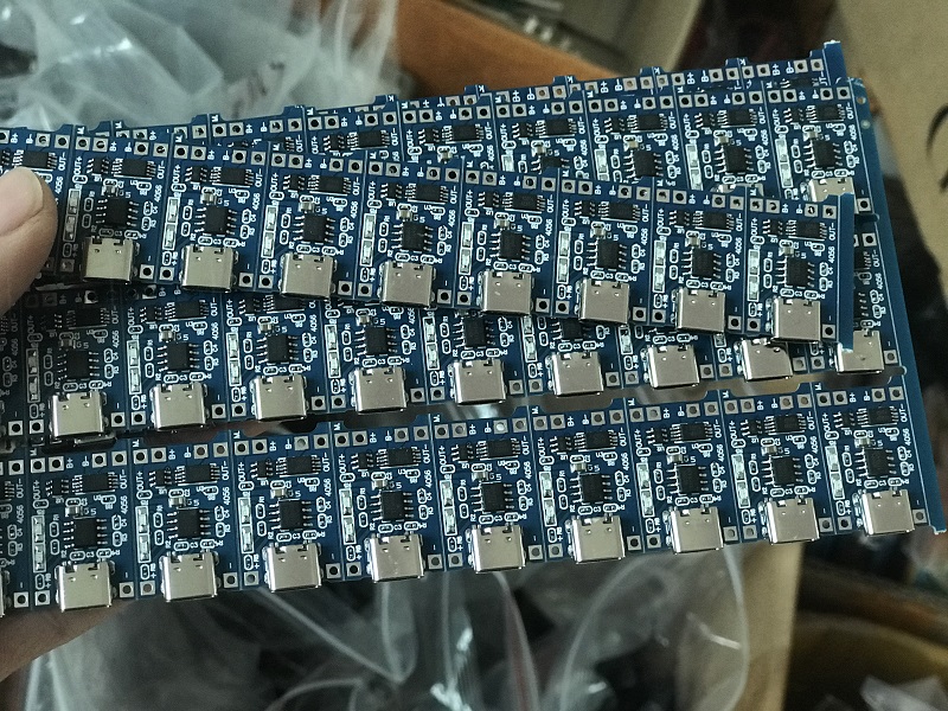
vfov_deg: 25.7
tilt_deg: -46.1
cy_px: 356
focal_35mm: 57
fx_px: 1561
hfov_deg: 33.8
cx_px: 474
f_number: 2.8
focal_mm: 6.6
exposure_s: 1/50
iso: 500
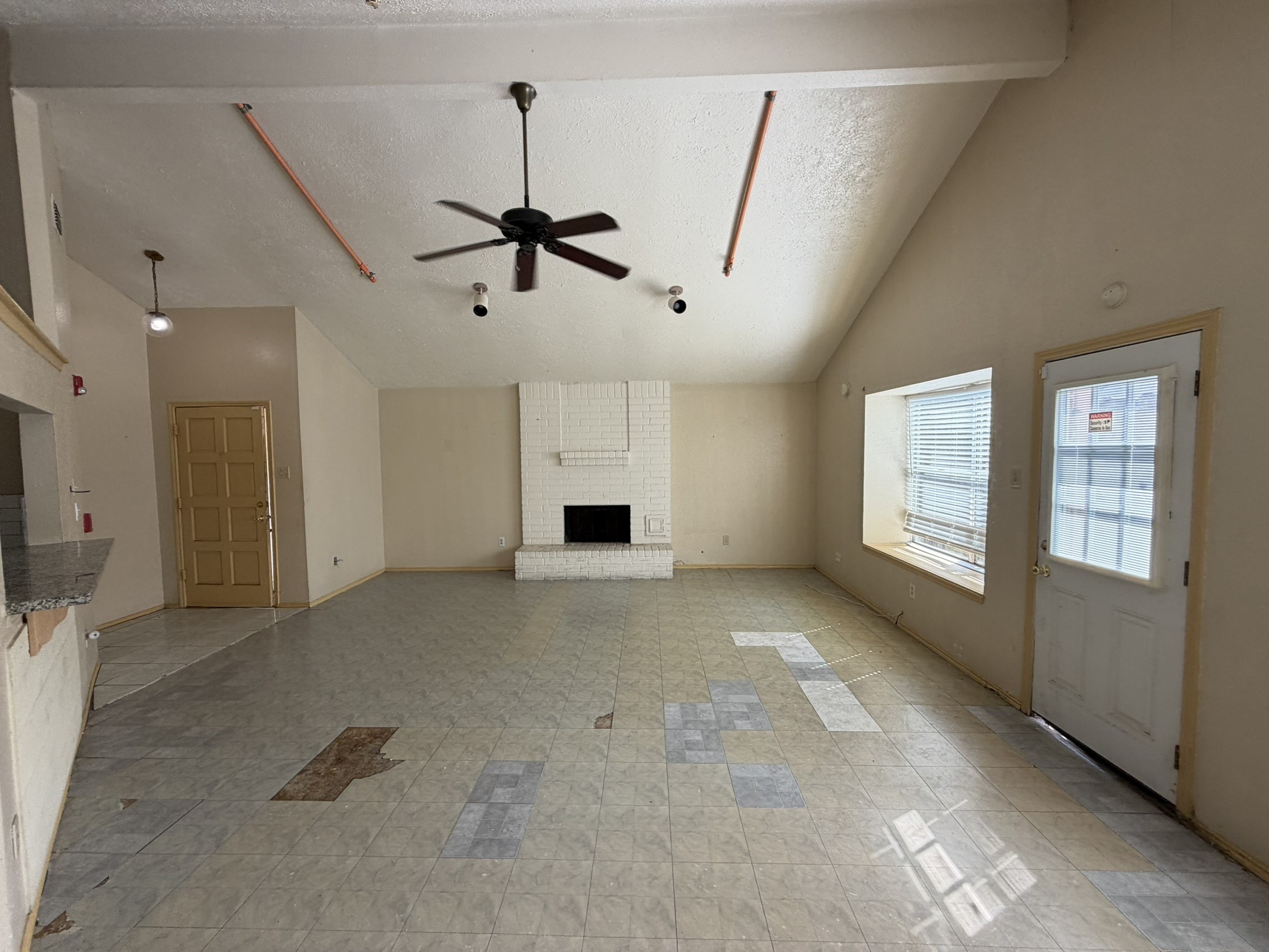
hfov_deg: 102.1
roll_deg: -1.7
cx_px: 634
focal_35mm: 14
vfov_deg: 85.7
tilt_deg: +0.8
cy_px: 476
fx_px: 513
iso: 64
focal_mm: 2.22
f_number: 2.2
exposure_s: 1/121
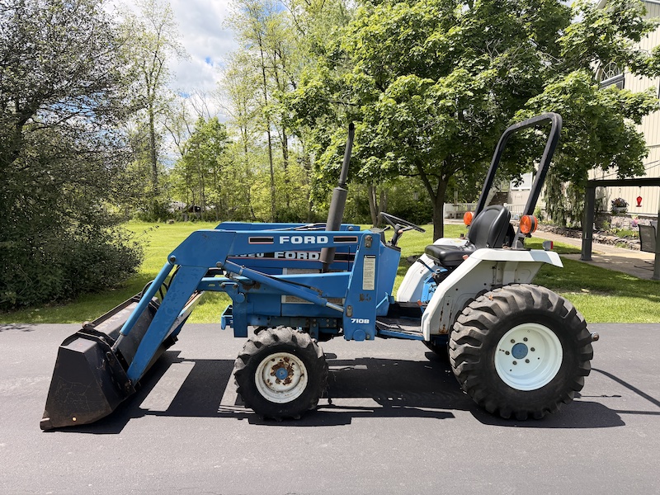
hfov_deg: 71.6
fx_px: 458
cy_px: 248
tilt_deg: -7.3
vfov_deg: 56.8
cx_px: 330
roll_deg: +0.8
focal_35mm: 24
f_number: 1.78
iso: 100
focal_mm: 6.76
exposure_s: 1/3021
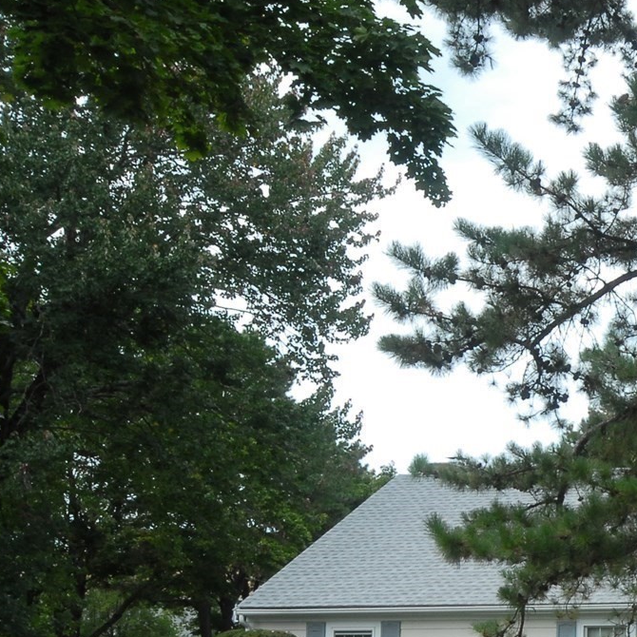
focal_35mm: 78
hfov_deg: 19.6
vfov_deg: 21.8
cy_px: 533
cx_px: 929
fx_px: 1624
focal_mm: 20
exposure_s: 1/60
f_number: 16
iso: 400
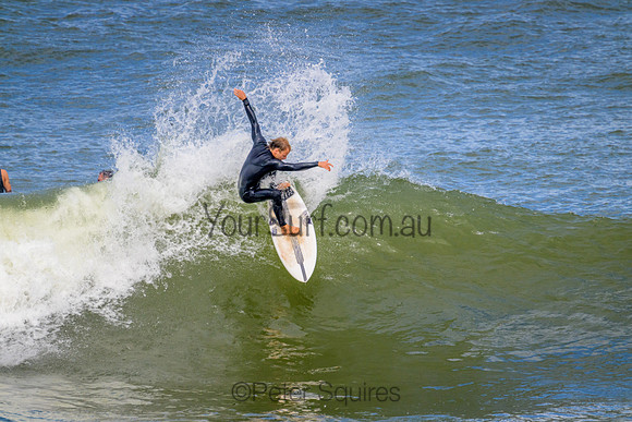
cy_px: 211
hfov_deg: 2.6
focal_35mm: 800
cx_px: 316
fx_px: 14047
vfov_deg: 1.7
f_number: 11
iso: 900
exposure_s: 1/2000
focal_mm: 800
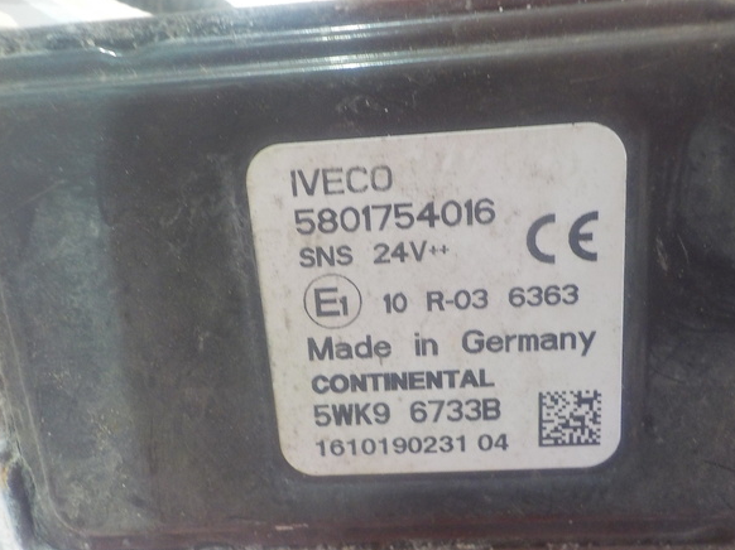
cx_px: 380
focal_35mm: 33
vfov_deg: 42.9
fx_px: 700
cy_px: 286
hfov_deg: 55.4
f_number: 3.3
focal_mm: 4.1
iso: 400
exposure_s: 1/25
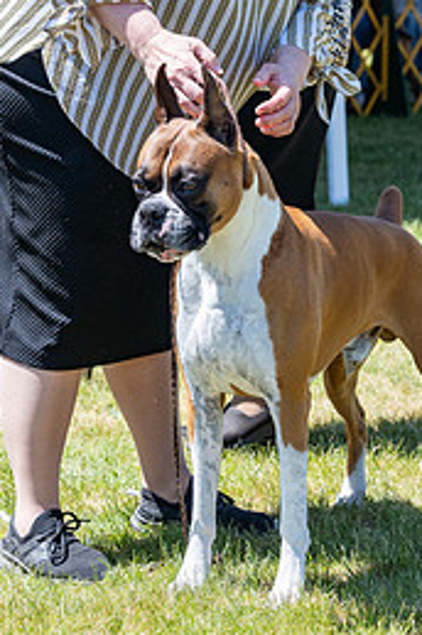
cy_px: 159
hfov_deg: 9.7
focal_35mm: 141
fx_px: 2486
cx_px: 228
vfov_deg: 14.5
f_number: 6.3
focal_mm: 81
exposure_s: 1/1000
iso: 640
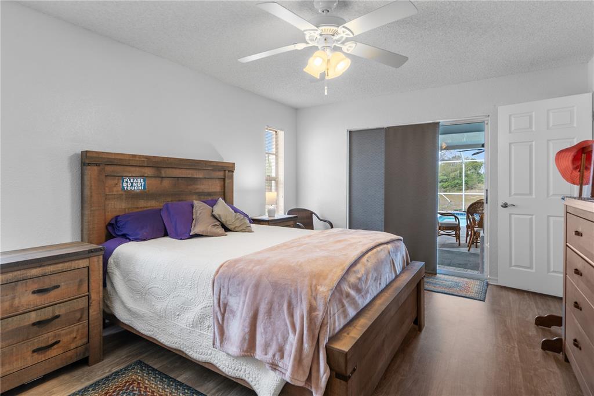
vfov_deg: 70.4
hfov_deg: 93.3
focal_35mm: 17
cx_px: 297
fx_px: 280
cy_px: 198
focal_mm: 17
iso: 320
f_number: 8
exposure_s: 1/2
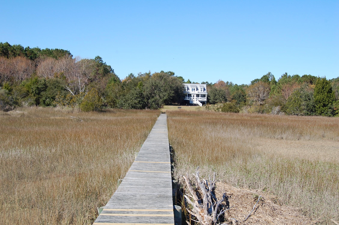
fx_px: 479
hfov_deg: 38.9
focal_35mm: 51
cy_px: 112
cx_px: 170
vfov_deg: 26.4
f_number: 10
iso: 200
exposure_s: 1/250
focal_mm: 34
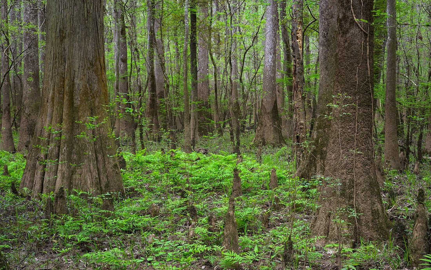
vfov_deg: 18.1
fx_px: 846
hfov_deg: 28.6
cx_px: 217
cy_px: 137
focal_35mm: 72
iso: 640
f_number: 14
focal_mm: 69
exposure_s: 1/100
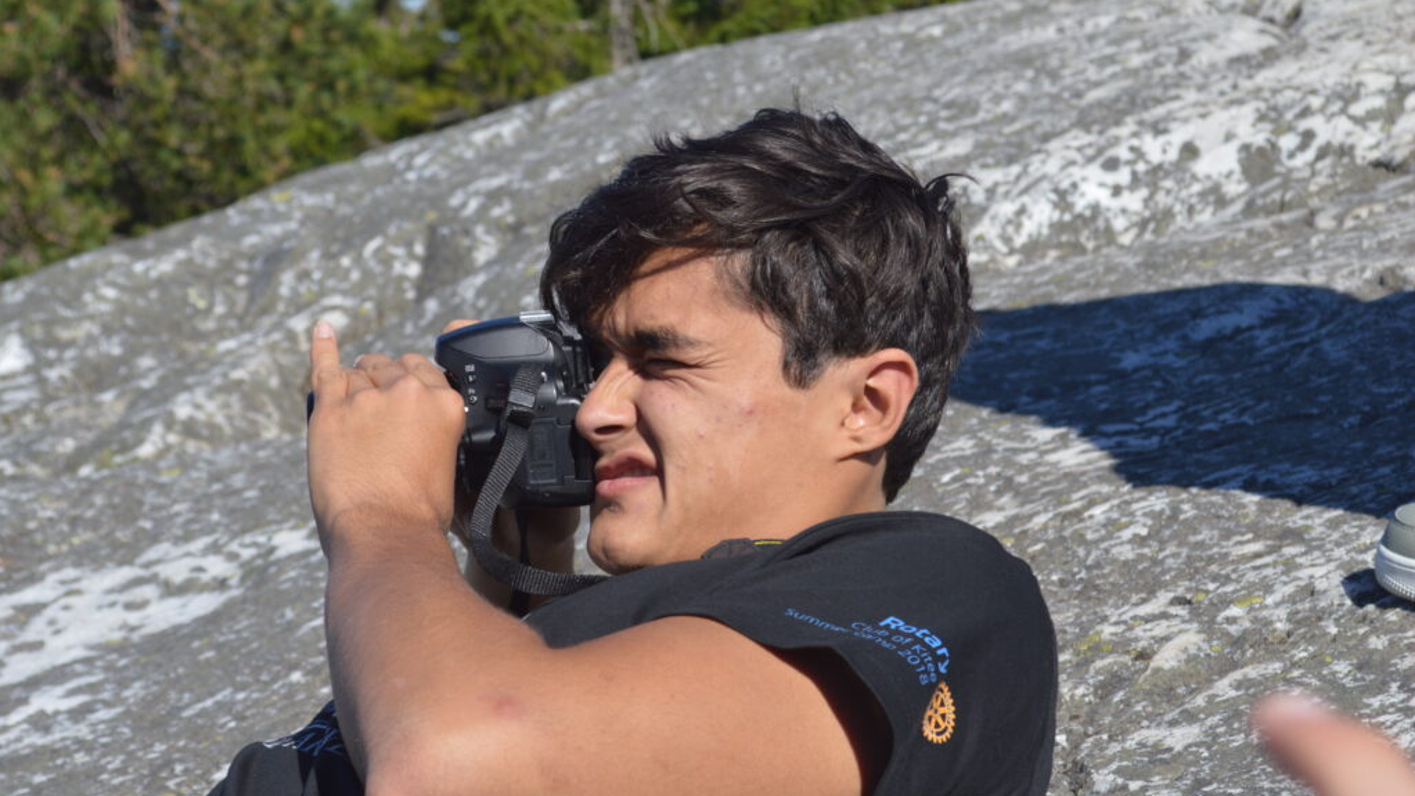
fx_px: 3247
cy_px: 423
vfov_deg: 14.0
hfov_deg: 24.6
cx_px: 708
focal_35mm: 87
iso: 100
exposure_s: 1/250
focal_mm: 55
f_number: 8
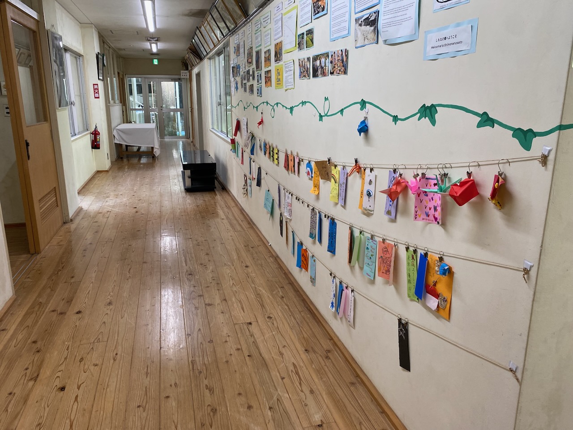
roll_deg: -0.1
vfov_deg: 53.1
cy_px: 215
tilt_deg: -13.7
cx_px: 286
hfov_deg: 67.3
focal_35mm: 26
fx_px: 430
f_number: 1.8
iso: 125
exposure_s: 1/119
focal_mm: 4.25
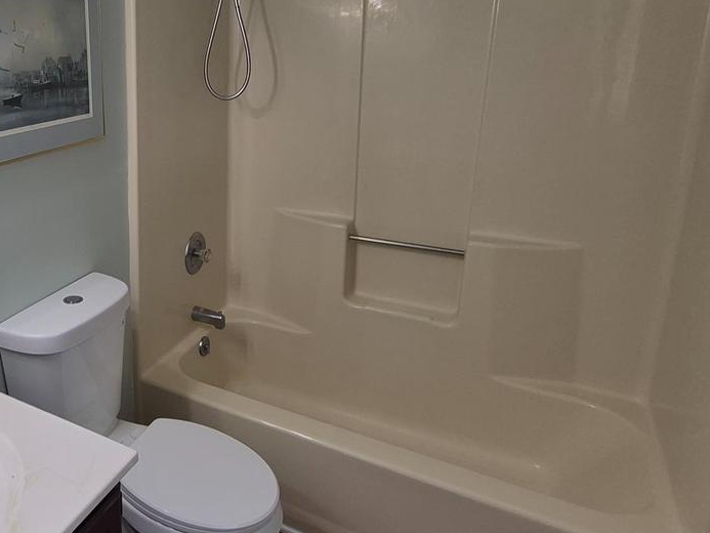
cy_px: 195
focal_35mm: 27
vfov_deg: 50.8
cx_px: 71
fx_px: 554
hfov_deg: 56.4
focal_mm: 1.74
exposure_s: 1/60
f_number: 2.2
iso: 50
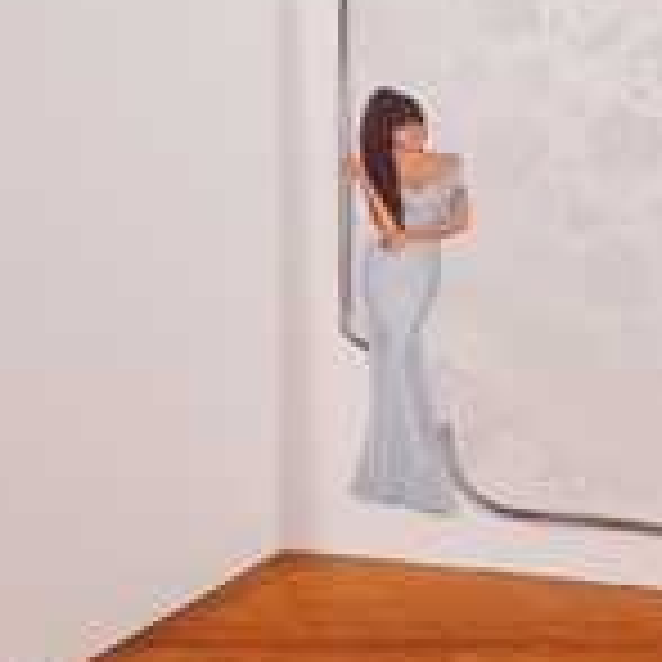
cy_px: 191
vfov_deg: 23.5
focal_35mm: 73
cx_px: 410
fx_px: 1579
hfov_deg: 23.6
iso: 160
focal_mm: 3.6
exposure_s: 1/33
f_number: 1.9
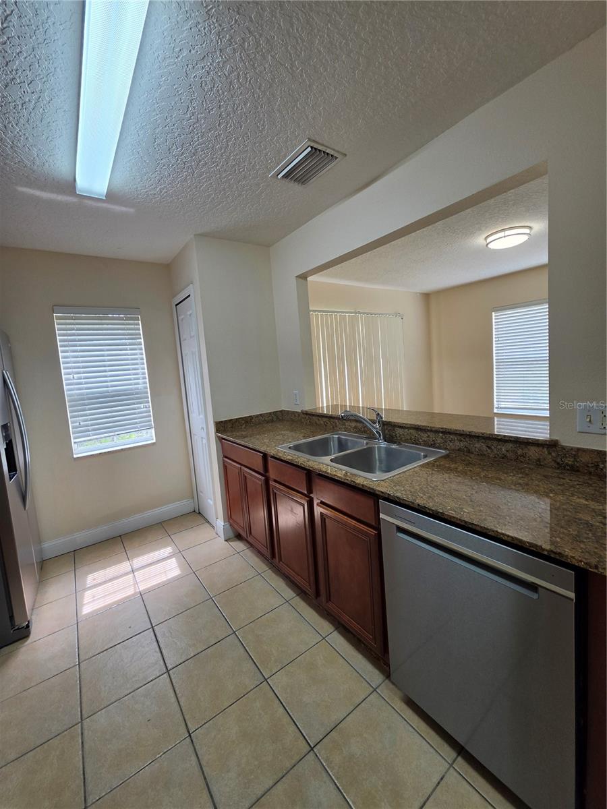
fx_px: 304
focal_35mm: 13
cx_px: 304
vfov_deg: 106.2
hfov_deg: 89.9
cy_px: 404
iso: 64
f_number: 1.9
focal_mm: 2.2
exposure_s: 1/120
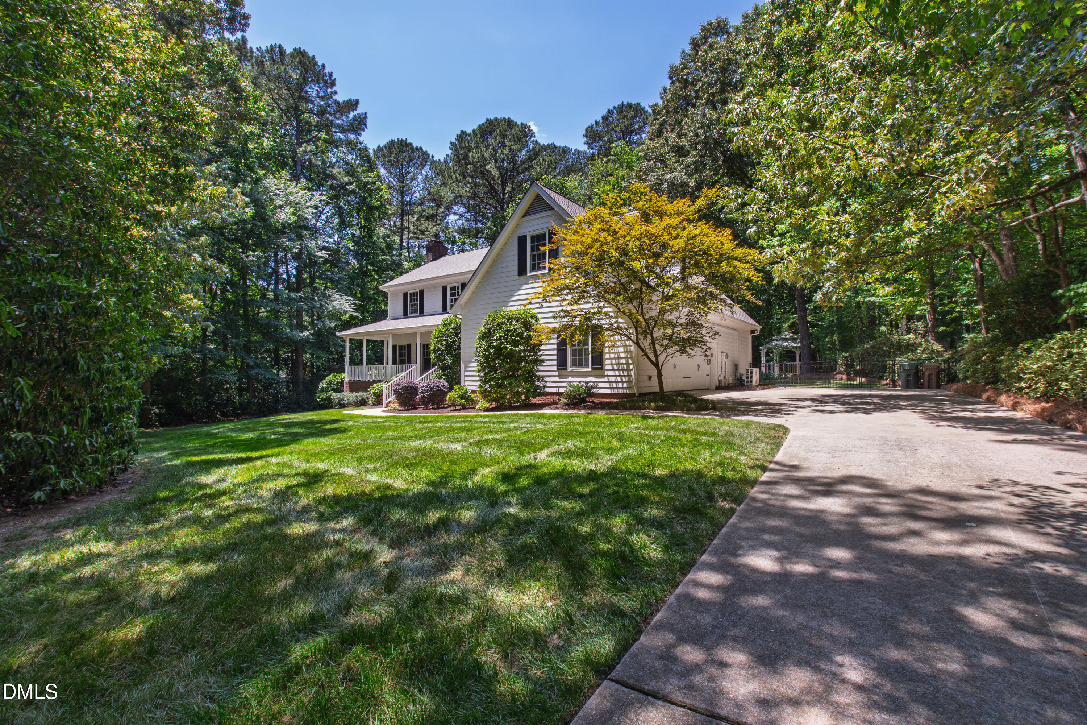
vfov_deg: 77.3
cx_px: 544
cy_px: 362
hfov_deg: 100.4
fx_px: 453
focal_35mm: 15
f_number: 8
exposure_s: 1/80
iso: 100
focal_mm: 10
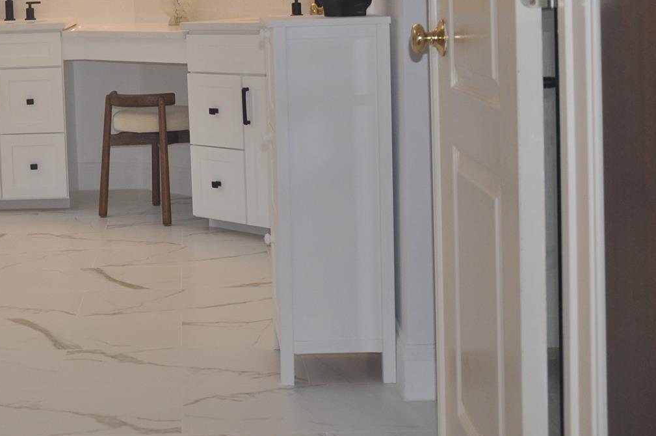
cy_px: 44
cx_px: 105
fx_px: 1219
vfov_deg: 19.9
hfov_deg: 29.2
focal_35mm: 67
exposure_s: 1/200
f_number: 3.8
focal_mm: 22
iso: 360
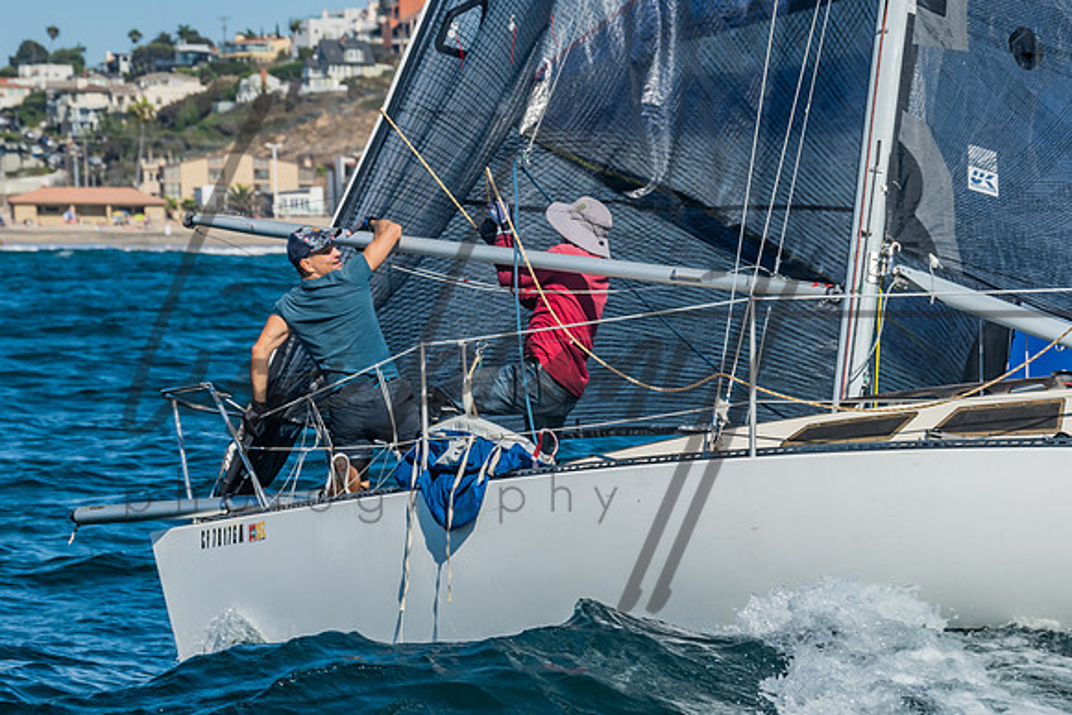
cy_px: 312
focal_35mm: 144
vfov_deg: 9.5
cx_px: 371
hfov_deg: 14.2
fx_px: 4303
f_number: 6.3
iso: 160
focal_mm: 97
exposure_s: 1/400
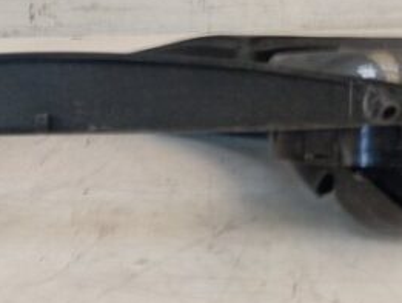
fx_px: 873
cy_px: 76
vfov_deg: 19.6
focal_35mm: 75
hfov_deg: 25.4
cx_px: 66
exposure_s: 1/25
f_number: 1.8
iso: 734
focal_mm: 4.22
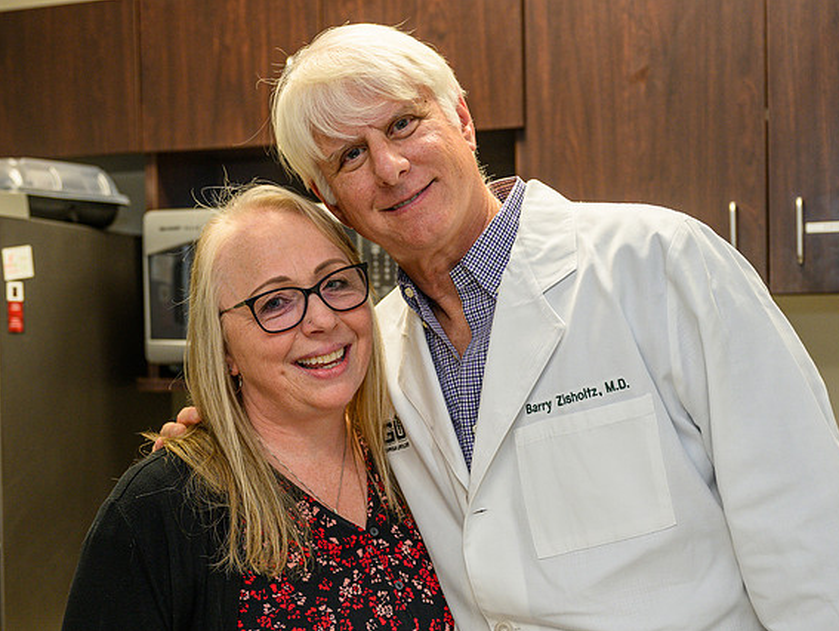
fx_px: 1455
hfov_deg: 32.0
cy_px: 354
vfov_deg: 24.4
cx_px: 325
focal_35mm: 60
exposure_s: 1/100
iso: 640
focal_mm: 43
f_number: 3.5
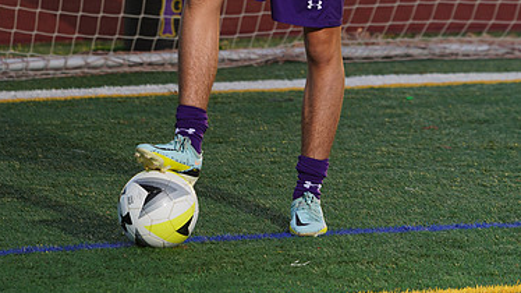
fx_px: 5883
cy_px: -102
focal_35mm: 426
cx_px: 253
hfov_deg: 5.1
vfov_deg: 2.8
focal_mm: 262
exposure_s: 1/200
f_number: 7.1
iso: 100
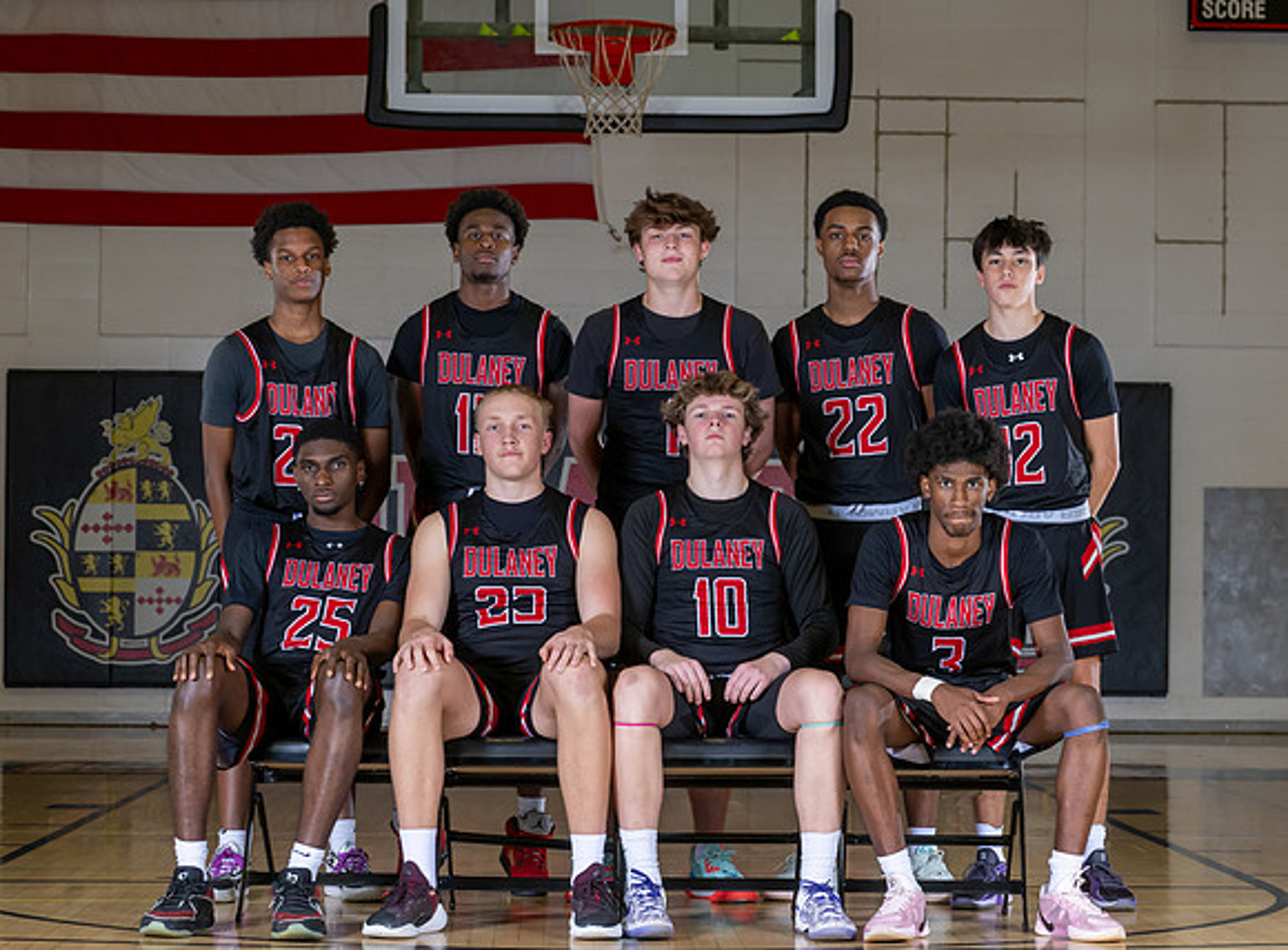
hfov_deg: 20.1
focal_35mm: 98
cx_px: 718
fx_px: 3625
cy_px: 477
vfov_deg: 14.9
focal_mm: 70
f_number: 6.3
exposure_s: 1/100
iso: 400
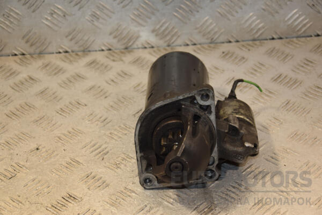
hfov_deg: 21.9
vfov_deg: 14.7
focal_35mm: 93
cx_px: 161
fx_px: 832
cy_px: 108
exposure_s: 1/200
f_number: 5.6
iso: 800
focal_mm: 62
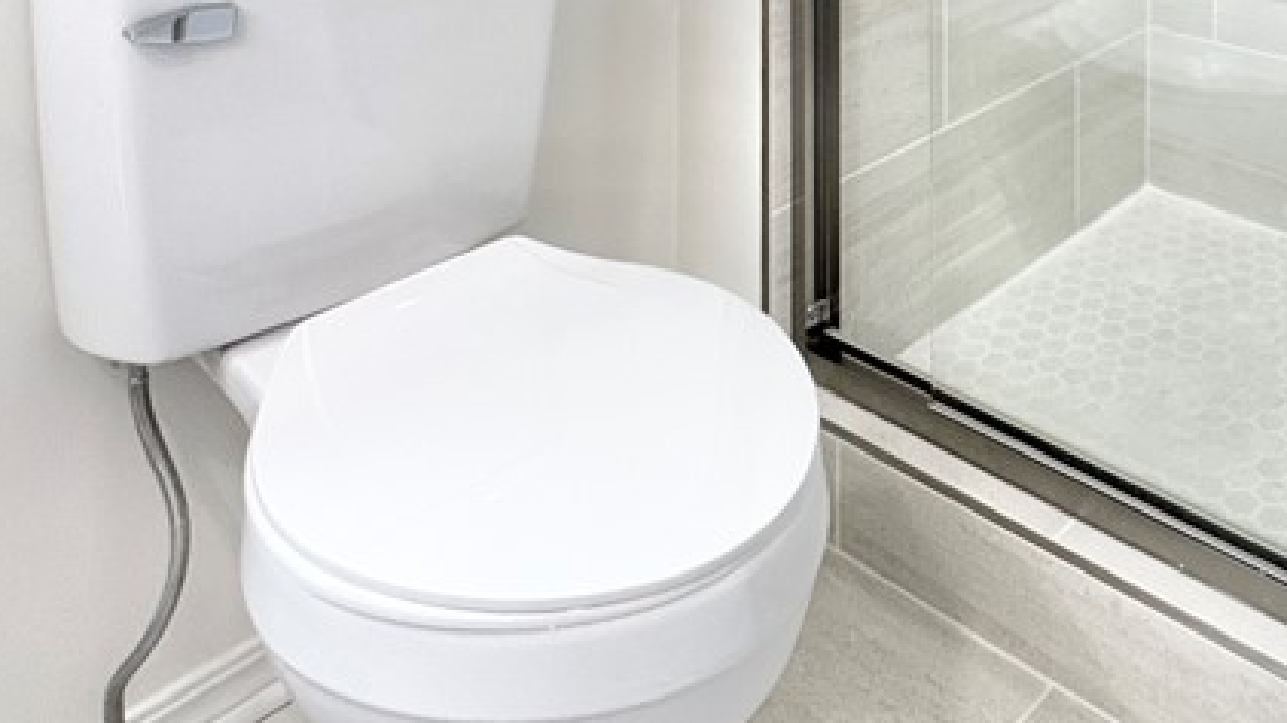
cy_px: -377
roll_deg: -0.1
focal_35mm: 37
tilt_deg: -2.3
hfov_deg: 48.5
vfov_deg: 24.4
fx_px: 1262
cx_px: 1153
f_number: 2.2
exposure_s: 1/120
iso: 160
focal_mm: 2.22
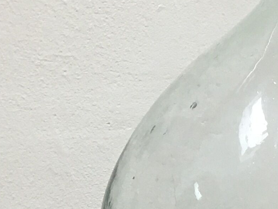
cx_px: -22
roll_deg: -0.4
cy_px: 165
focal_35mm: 149
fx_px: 1197
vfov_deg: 9.9
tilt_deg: -17.1
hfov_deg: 13.0
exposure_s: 1/33
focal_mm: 4.15
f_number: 2.2
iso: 50
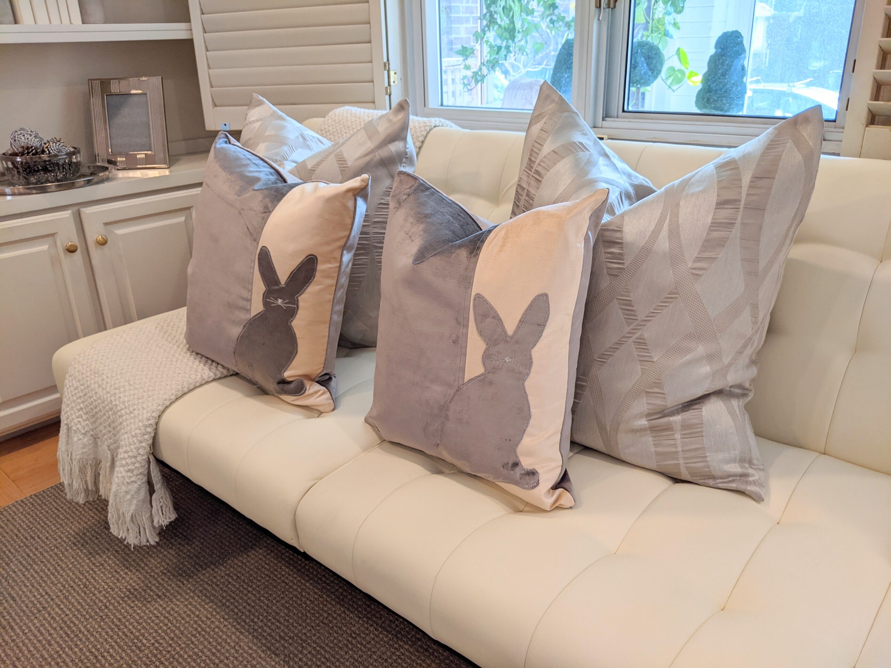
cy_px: 334
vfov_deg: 51.4
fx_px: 695
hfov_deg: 65.3
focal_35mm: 27
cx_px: 446
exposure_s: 1/127
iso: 39
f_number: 1.8
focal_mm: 4.44
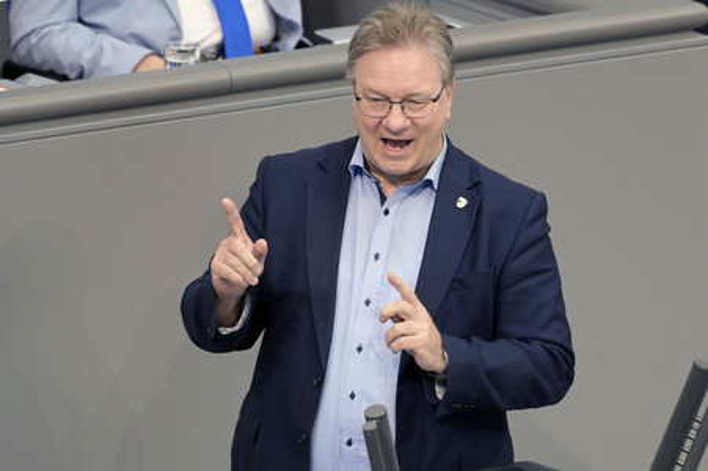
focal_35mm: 360
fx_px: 7075
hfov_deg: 5.7
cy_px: 236
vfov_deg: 3.8
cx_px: 354
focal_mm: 360
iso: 8000
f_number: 5.6
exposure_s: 1/320
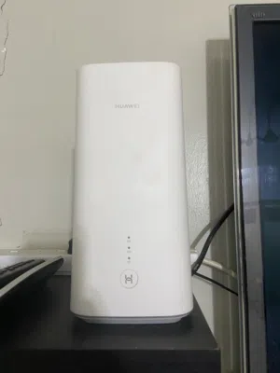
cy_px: 186
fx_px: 280
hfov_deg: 53.1
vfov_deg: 67.3
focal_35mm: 26
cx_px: 140
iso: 320
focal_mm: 4.25
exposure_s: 1/60
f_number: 1.8
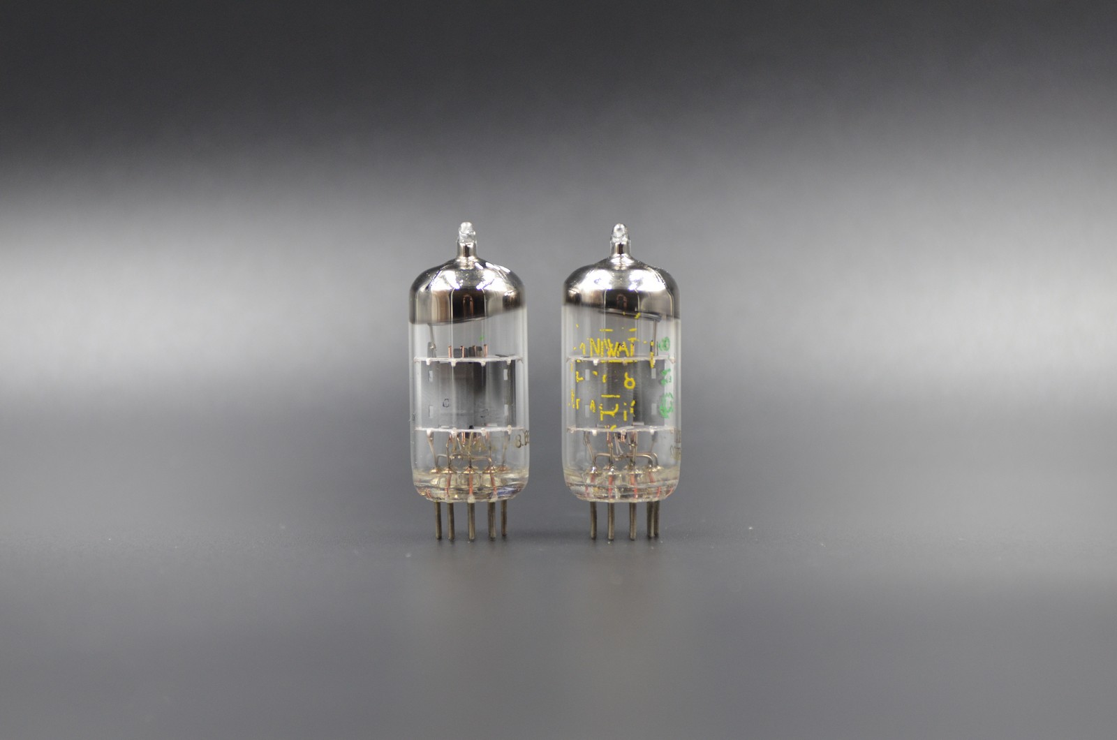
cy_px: 370
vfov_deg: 13.0
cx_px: 558
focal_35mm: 105
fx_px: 3251
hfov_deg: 19.5
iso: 720
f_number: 4
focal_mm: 70
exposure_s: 1/250
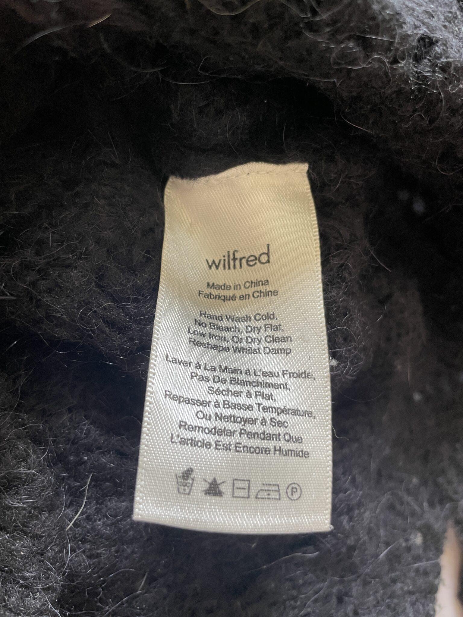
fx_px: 464
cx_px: 232
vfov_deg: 67.3
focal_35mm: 26
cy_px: 308
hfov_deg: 53.1
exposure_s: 1/73
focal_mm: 4.2
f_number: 1.6
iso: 125
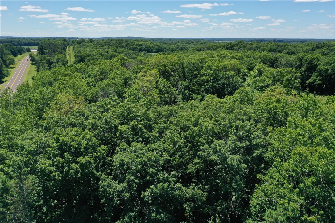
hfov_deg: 65.5
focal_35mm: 28
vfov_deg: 46.4
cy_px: 112
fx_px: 261
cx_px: 168
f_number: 6.3
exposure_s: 1/500
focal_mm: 10.26
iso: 100
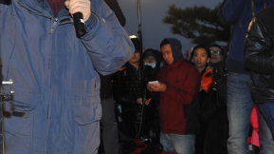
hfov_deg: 24.2
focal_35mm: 87
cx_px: 63
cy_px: 7
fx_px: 632
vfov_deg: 13.7
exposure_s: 1/250
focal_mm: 48
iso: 1600
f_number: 7.1
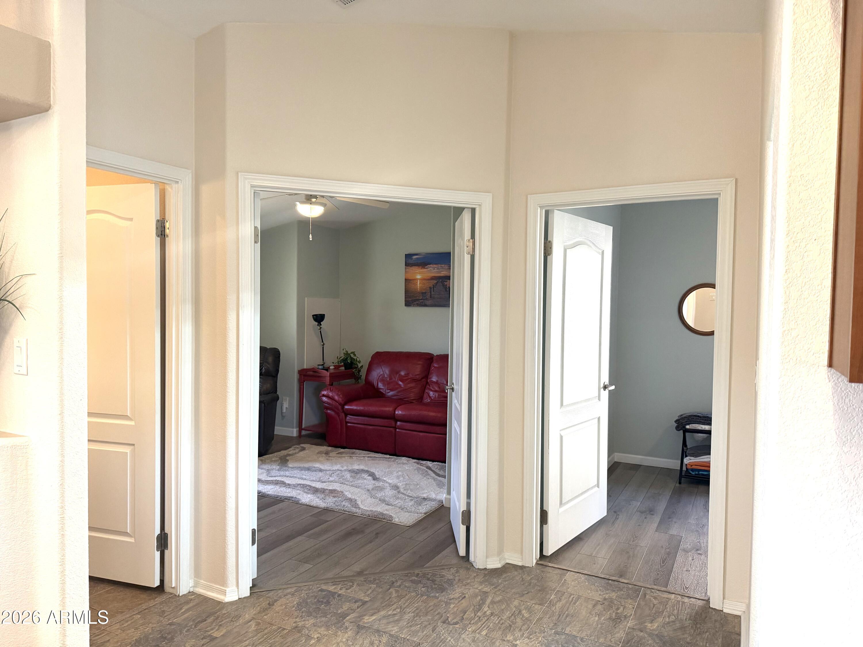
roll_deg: -0.2
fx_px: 598
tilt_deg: -2.5
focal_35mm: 24
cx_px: 432
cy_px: 324
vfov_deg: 56.8
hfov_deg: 71.6
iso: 320
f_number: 1.78
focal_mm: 6.76
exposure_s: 1/120
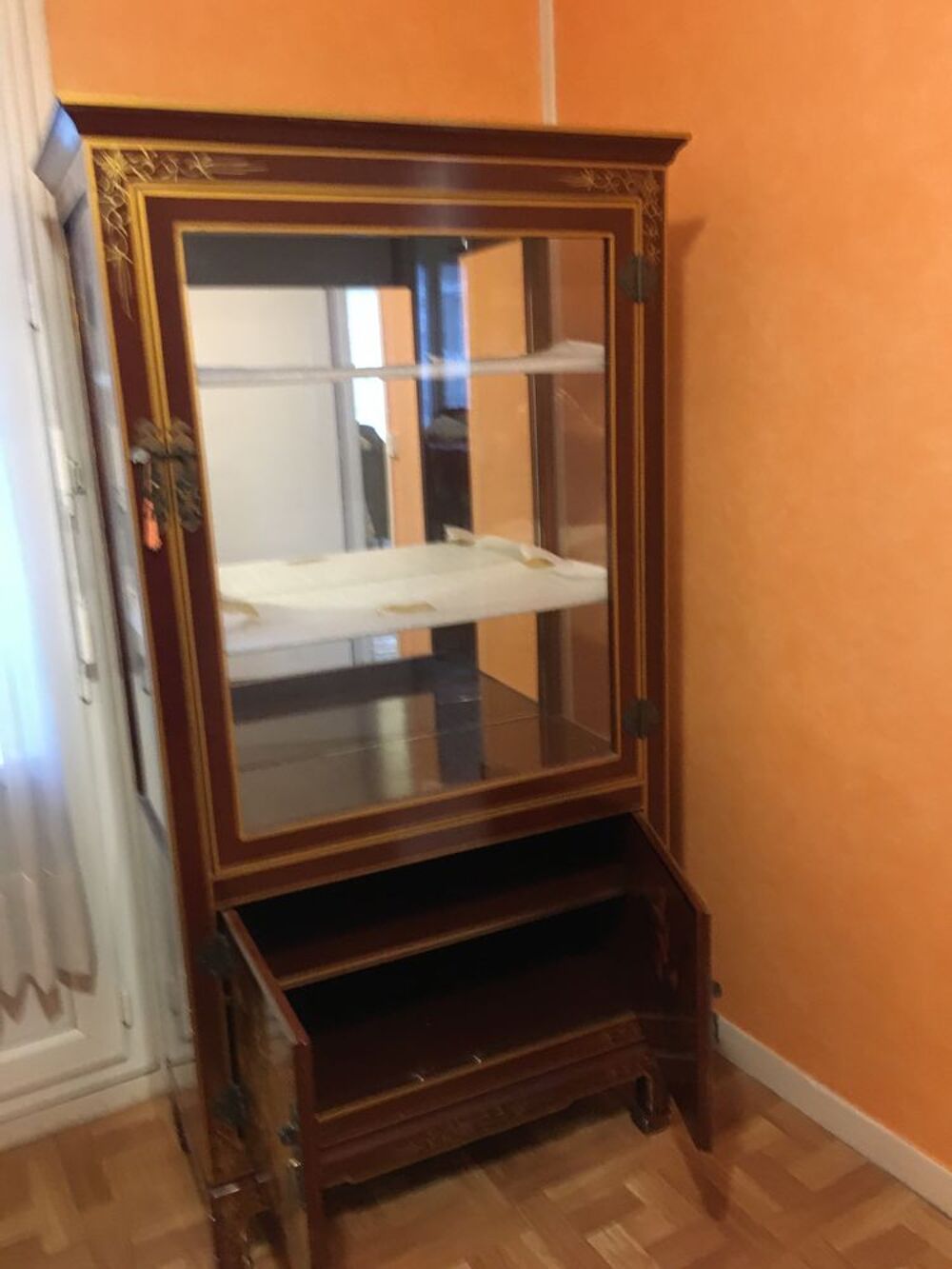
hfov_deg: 48.2
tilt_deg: -12.4
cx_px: 476
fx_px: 1063
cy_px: 634
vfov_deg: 61.7
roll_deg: +2.9
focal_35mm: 29
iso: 400
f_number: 2.2
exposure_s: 1/17
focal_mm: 4.15
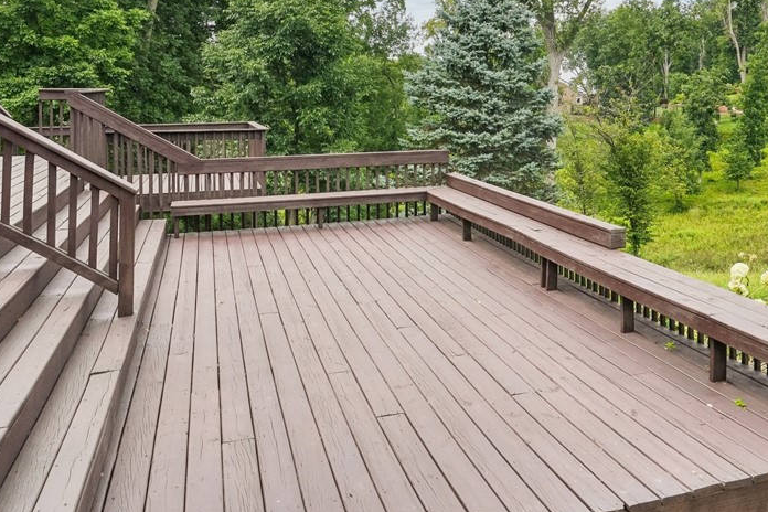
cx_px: 577
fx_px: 832
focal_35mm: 39
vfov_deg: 32.8
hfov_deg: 47.7
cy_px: 71
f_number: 10
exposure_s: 1/400
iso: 400
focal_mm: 16
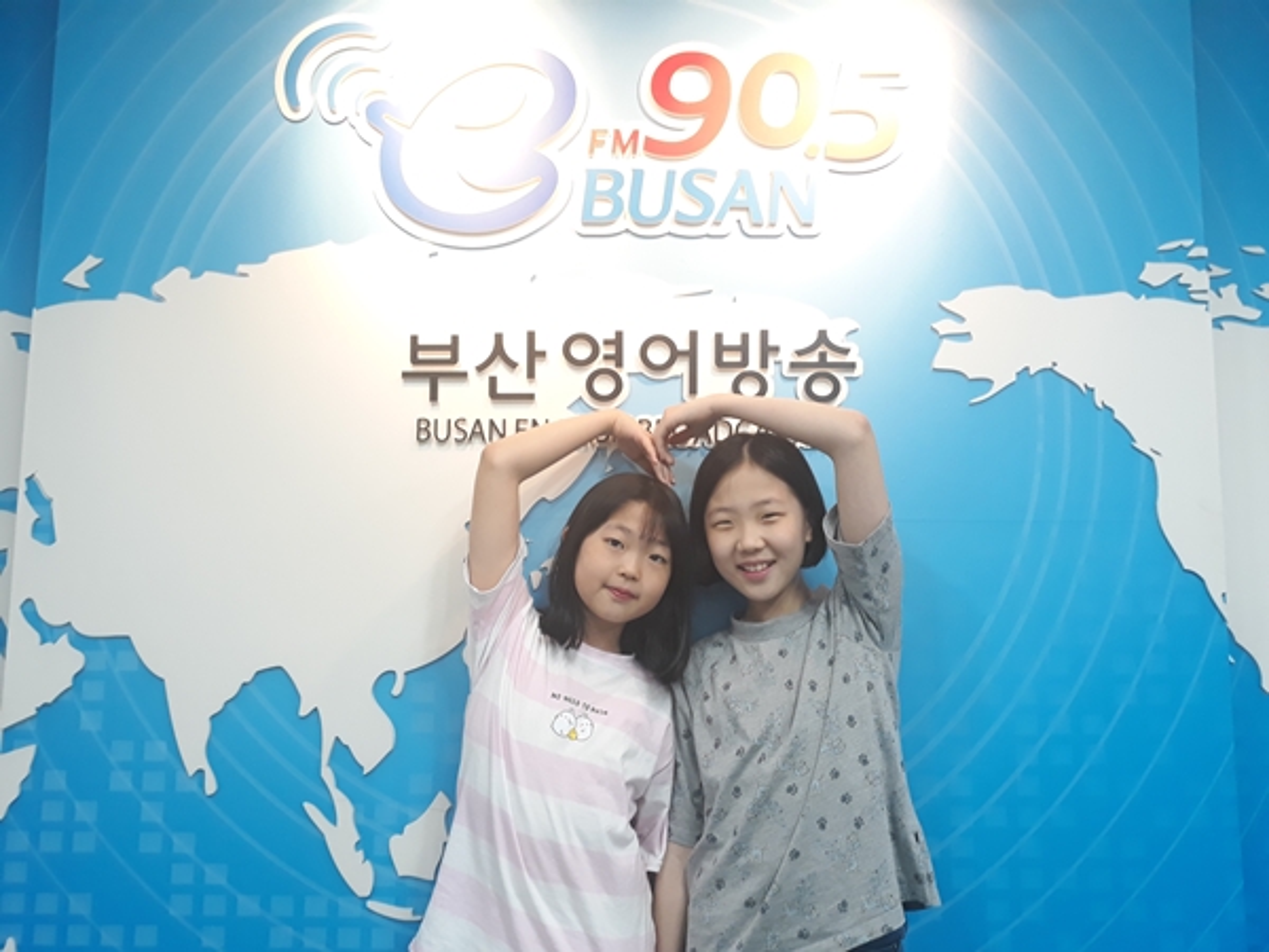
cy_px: 476
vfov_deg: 51.4
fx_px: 990
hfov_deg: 65.3
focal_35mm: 27
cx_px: 634
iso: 100
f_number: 1.7
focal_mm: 3.71
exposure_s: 1/40
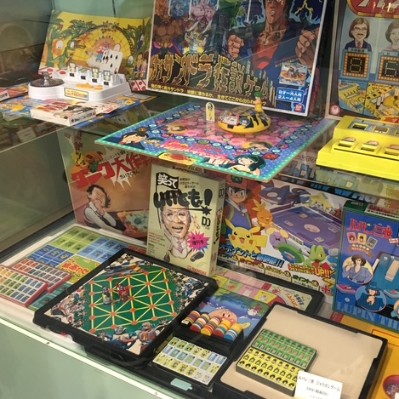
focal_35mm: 35
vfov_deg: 47.2
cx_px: 266
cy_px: 202
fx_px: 456
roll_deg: -1.7
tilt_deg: -27.8
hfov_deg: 46.5
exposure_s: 1/33
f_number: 2.2
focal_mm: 4.15
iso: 160
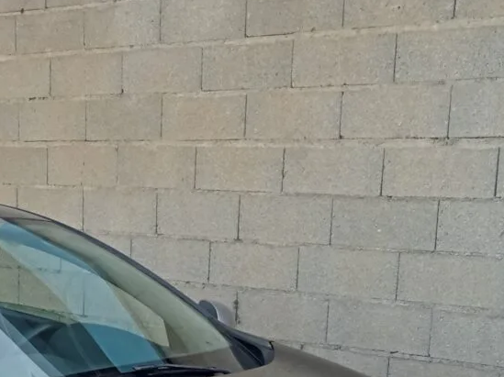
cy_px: 540
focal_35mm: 98
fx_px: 1426
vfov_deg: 14.2
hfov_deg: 19.8
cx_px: 84
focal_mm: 3.46
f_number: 2.2
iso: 100
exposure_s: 1/288
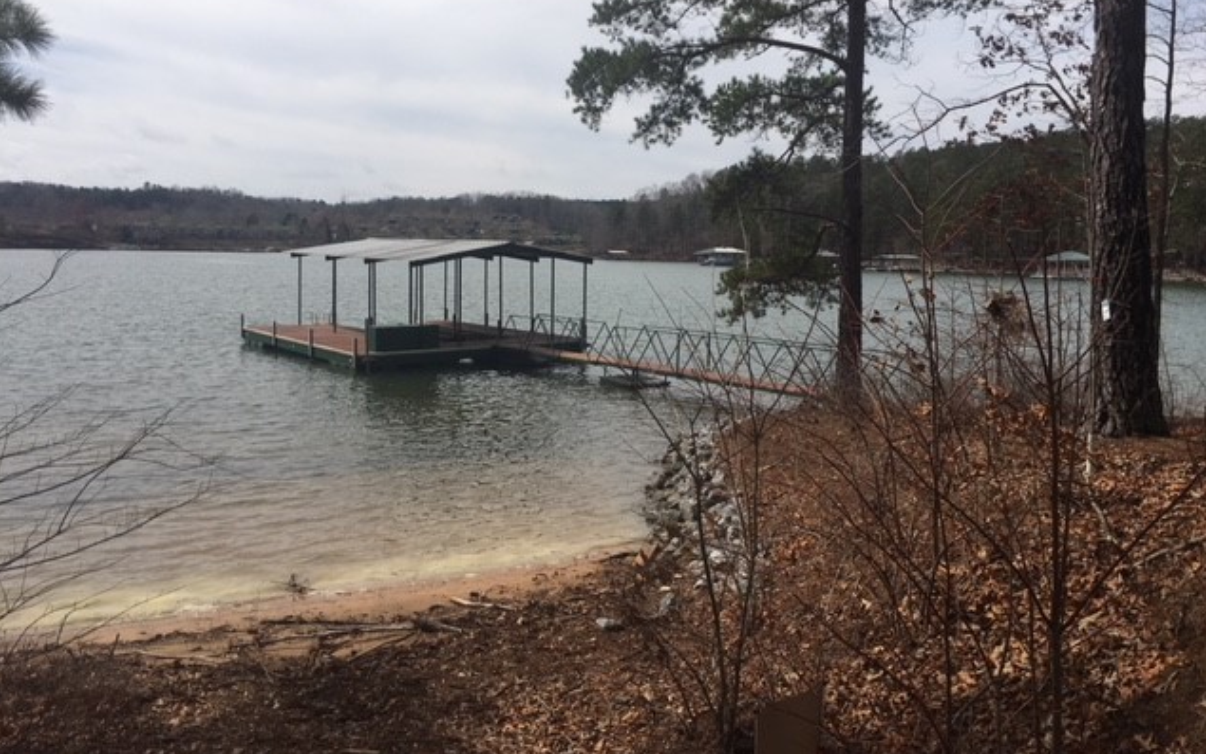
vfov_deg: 40.6
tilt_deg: -4.7
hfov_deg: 61.2
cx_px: 602
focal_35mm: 31
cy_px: 338
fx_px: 1019
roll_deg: -1.0
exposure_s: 1/2849
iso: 25
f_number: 2.2
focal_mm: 4.15
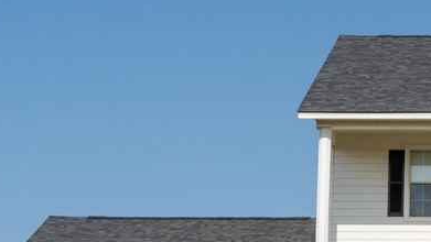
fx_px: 1581
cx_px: 514
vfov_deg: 8.8
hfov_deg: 15.0
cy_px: 60
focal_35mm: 138
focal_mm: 40.4
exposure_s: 1/1250
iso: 800
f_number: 14
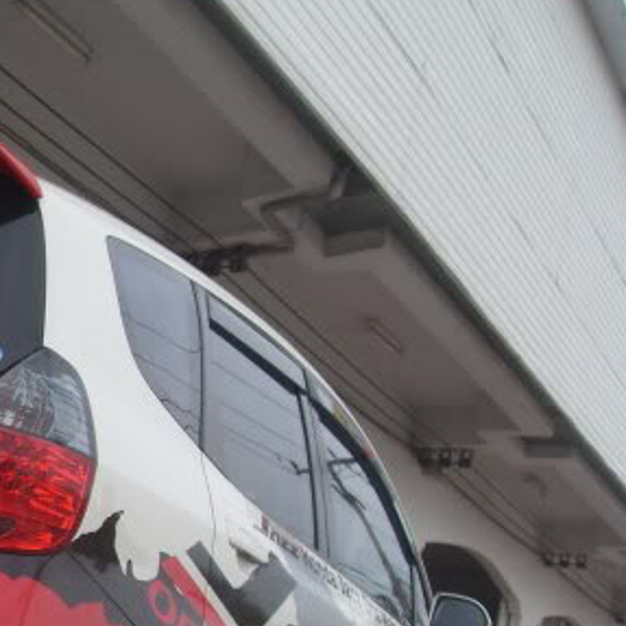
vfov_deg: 23.3
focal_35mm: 73
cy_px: 510
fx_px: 1494
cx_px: -55
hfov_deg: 22.4
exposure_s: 1/180
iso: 80
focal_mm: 6.3
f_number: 2.8
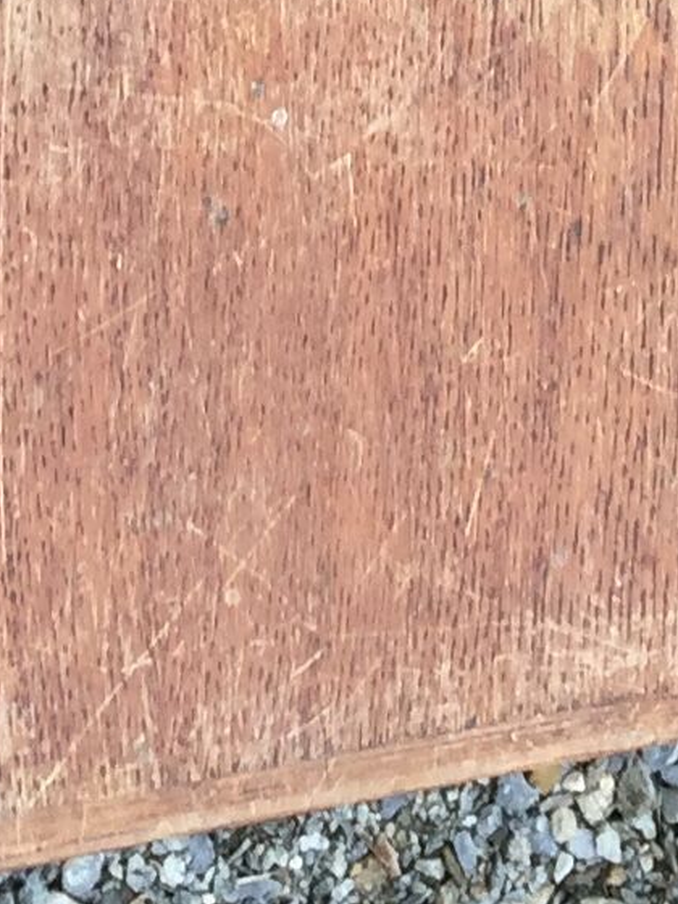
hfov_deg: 8.8
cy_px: -1107
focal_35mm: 169
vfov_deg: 10.4
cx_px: 71
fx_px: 4413
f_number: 2.2
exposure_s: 1/100
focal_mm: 4.15
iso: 40
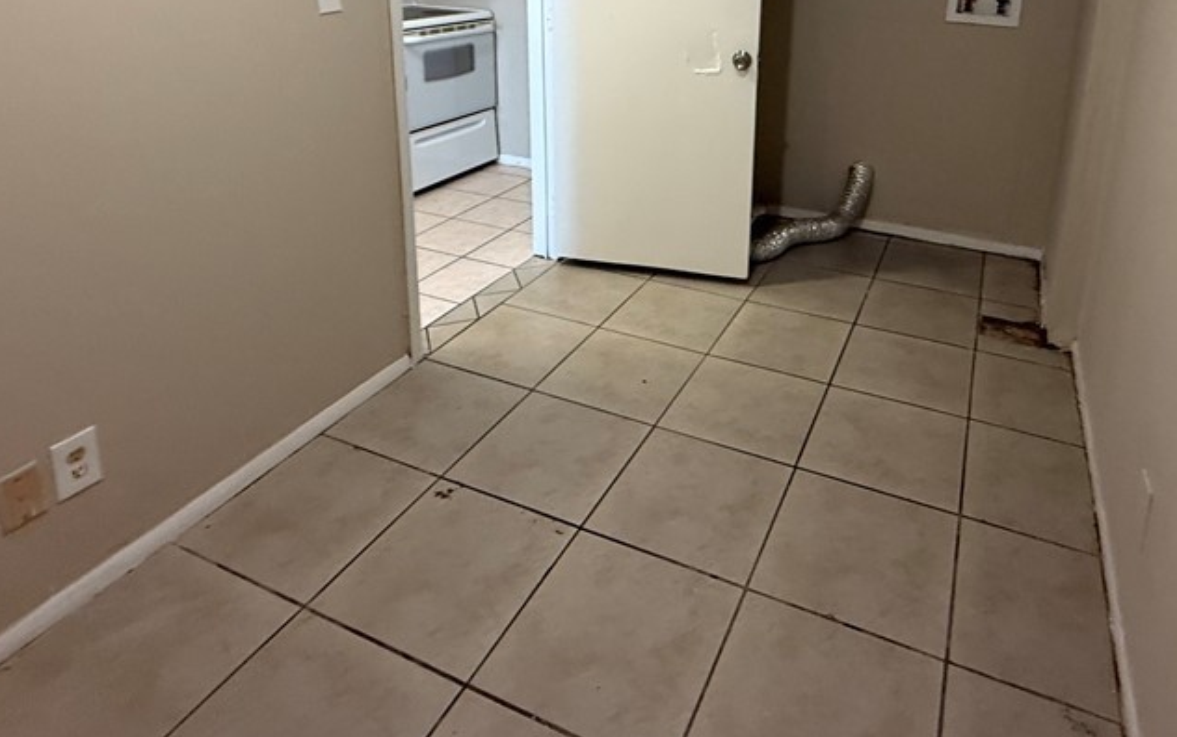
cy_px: 97
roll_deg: +0.2
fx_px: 770
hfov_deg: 74.2
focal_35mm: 24
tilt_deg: -12.8
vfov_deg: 46.9
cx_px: 690
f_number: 2.2
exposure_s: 1/60
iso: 400
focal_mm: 2.22
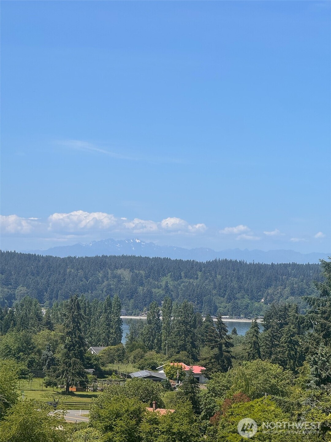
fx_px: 1530
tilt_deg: +2.7
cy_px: 221
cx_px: 166
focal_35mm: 120
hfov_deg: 12.3
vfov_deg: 16.4
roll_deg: -1.5
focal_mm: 15.66
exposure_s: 1/1916
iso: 50
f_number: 2.8
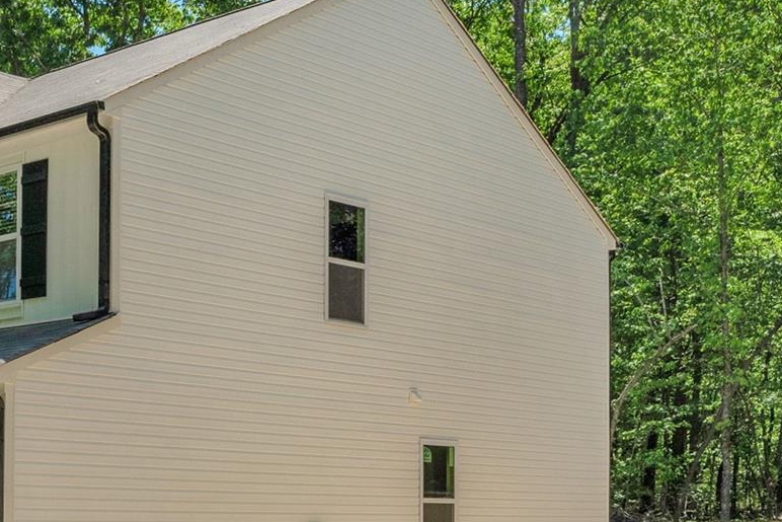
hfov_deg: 28.5
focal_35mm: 61
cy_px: 484
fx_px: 1325
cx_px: -161
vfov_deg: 21.7
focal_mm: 23
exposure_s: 1/800
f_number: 8
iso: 640
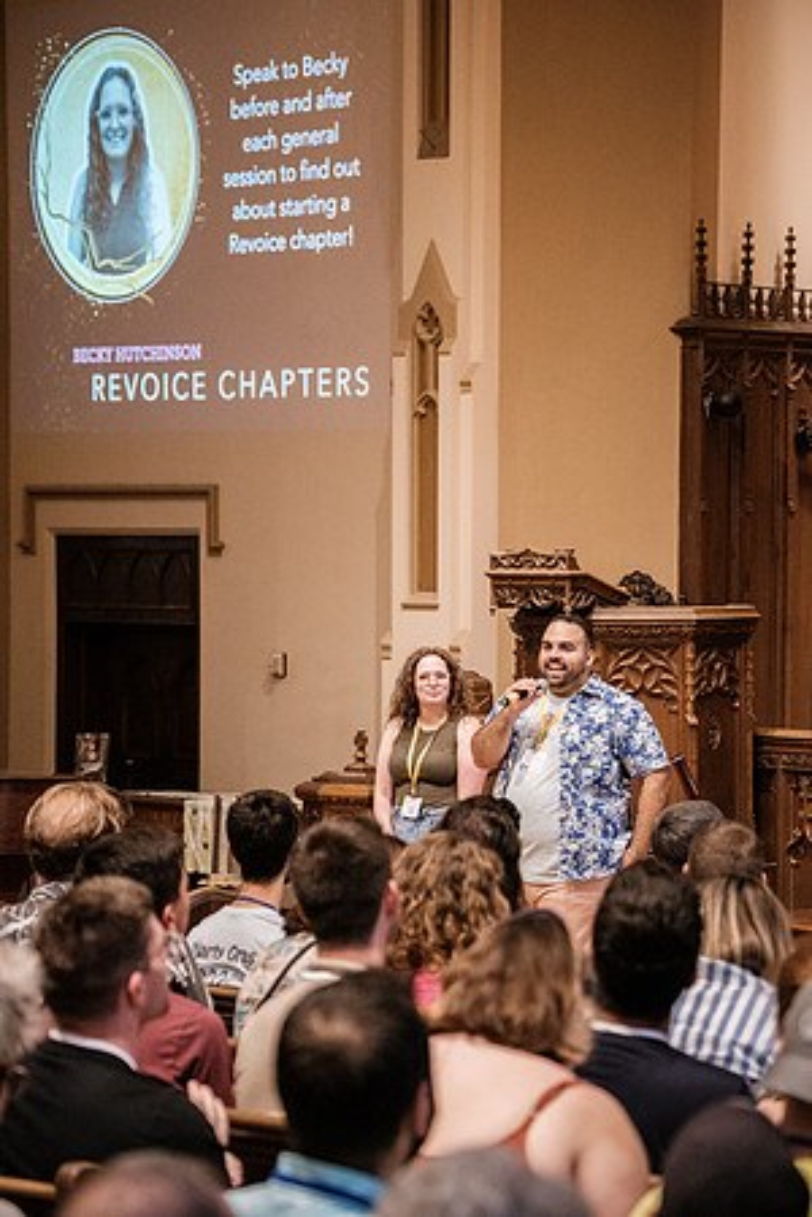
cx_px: 406
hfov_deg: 12.8
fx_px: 3620
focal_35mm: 107
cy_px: 608
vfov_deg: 19.1
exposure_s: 1/160
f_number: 2.8
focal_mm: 71.5
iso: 5000
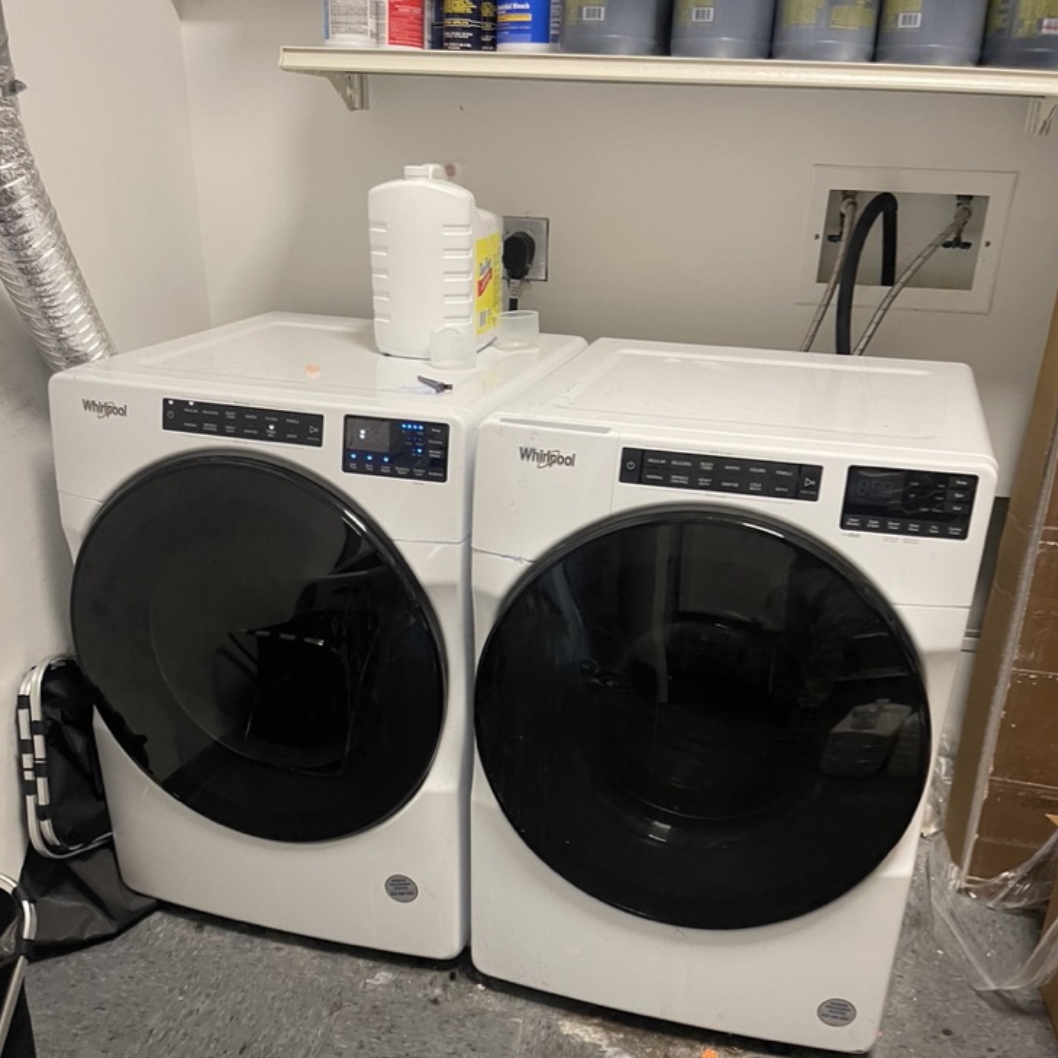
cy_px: 717
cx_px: 537
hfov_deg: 52.5
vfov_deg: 51.4
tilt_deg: -26.6
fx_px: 1072
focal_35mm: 31
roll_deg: -2.0
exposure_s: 1/60
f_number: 1.6
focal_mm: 5.1
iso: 320
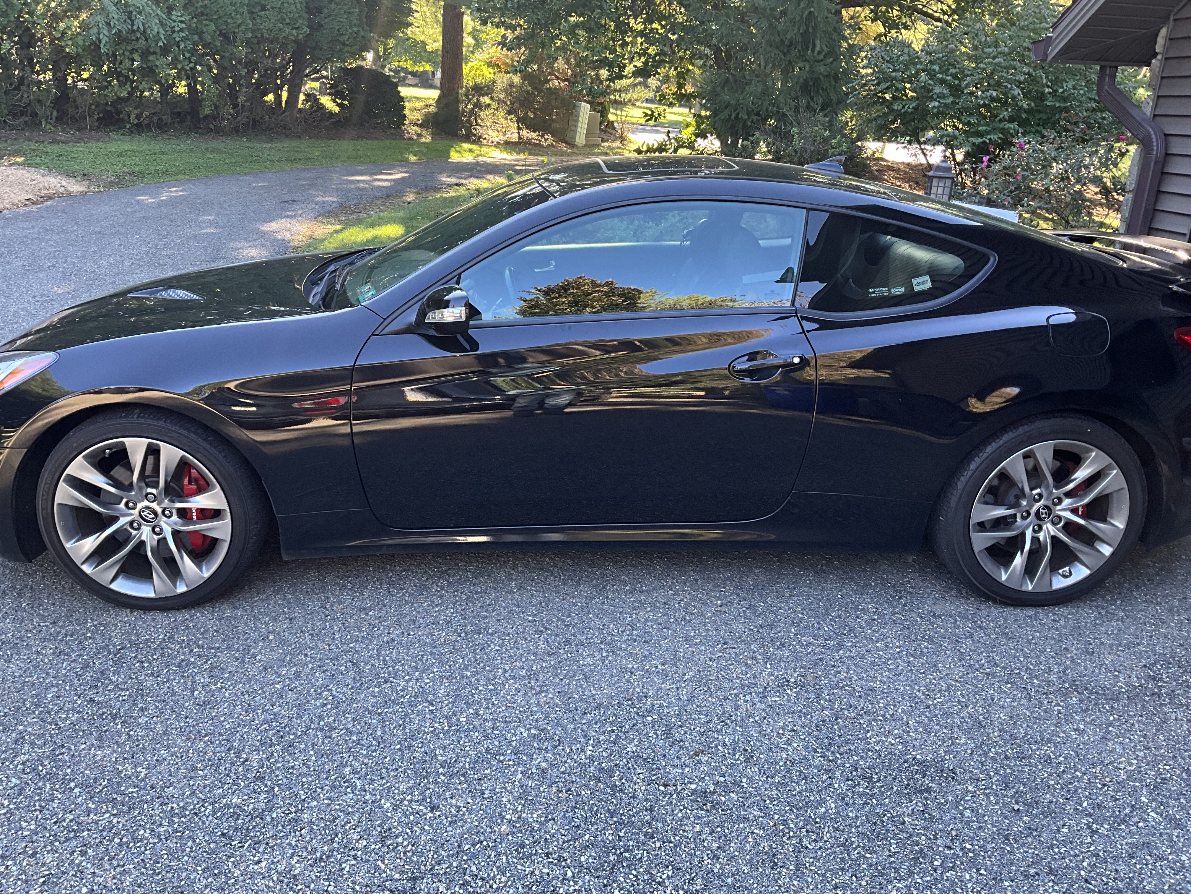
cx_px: 596
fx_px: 998
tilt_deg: -19.4
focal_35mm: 29
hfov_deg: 61.7
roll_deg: -2.9
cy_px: 447
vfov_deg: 48.2
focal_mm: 3
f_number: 1.8
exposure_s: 1/122
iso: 50
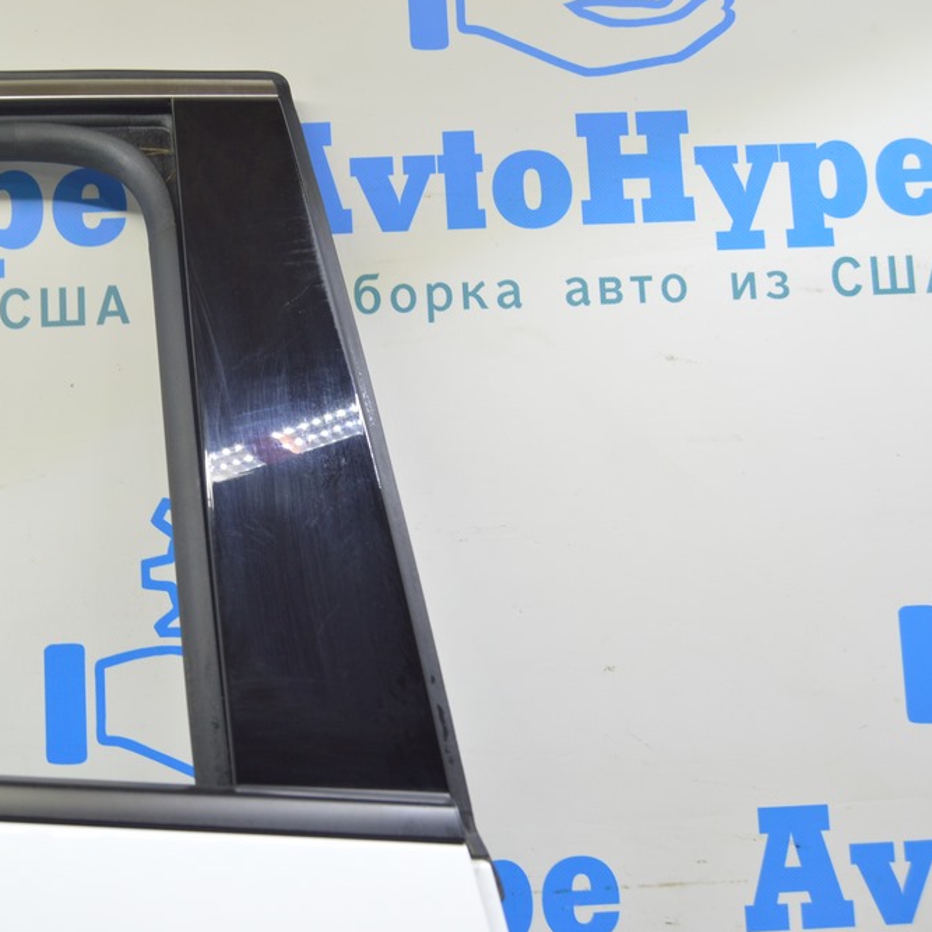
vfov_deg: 39.2
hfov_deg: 38.7
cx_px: 310
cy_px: 459
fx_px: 1310
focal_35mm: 43
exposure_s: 1/20
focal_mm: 22
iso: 400
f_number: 5.6
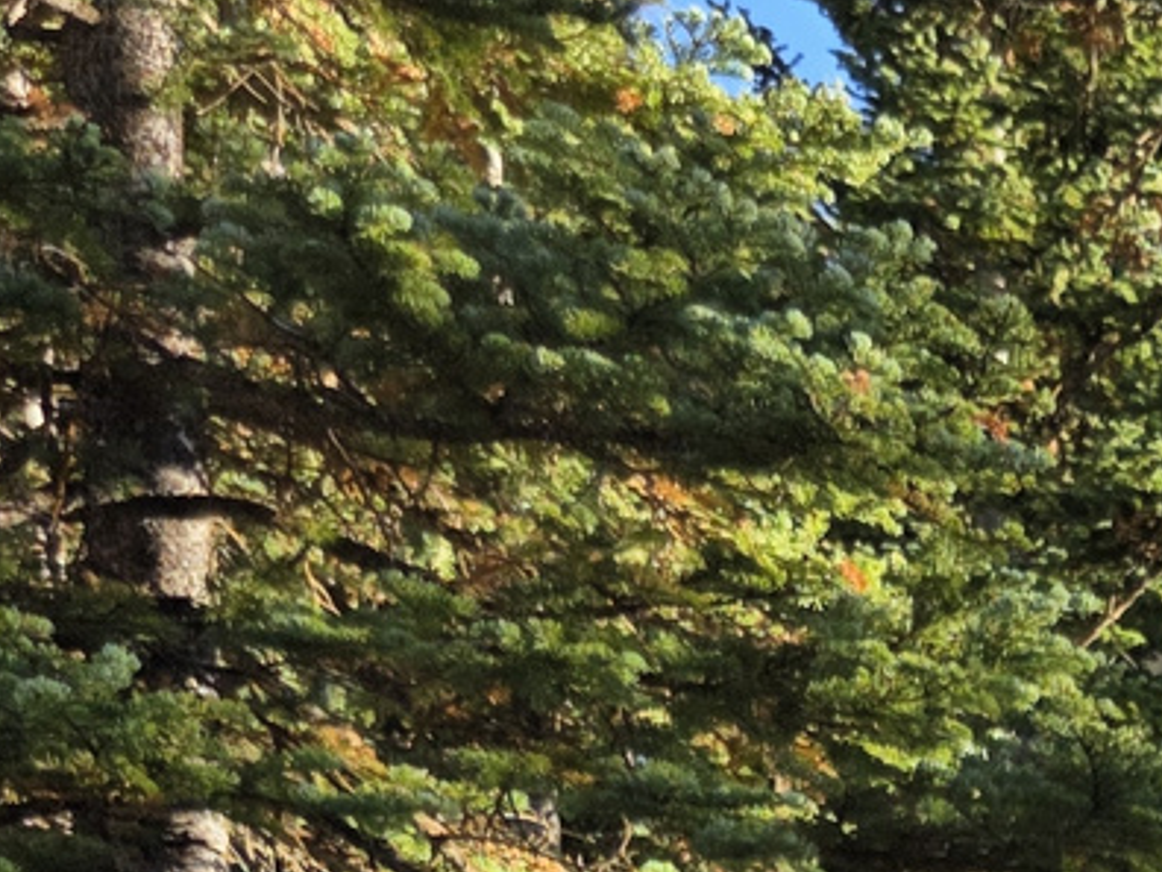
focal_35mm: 119
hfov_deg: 13.8
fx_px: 3995
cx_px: 2400
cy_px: 2173
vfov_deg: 10.5
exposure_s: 1/1410
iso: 80
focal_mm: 6.3
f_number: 1.7
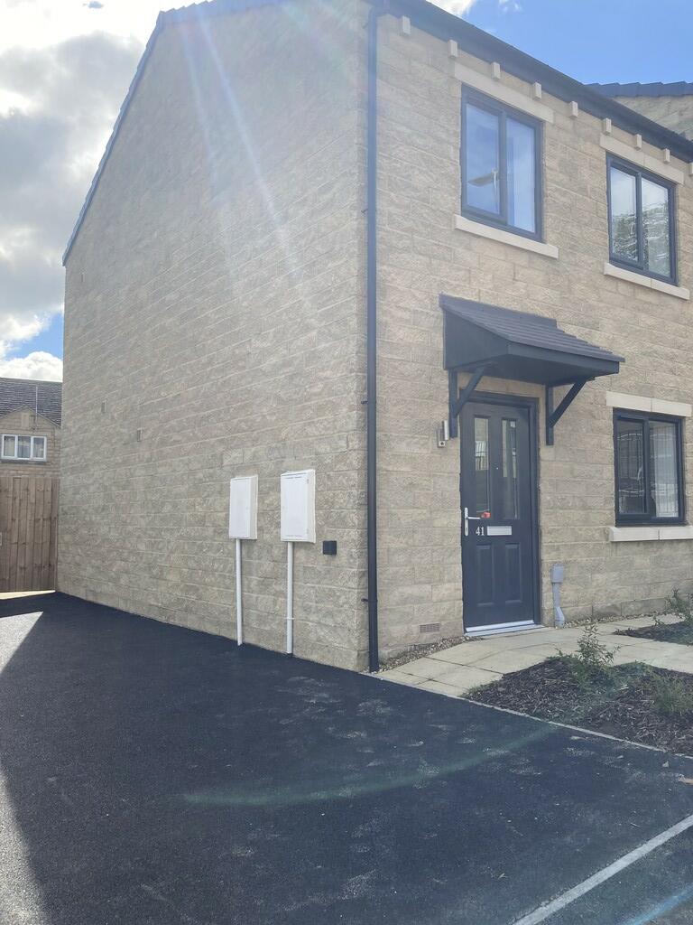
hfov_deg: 49.7
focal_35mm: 28
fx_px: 747
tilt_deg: +6.7
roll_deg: -1.5
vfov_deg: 63.4
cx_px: 346
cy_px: 462
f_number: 1.8
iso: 20
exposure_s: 1/979
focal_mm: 3.99
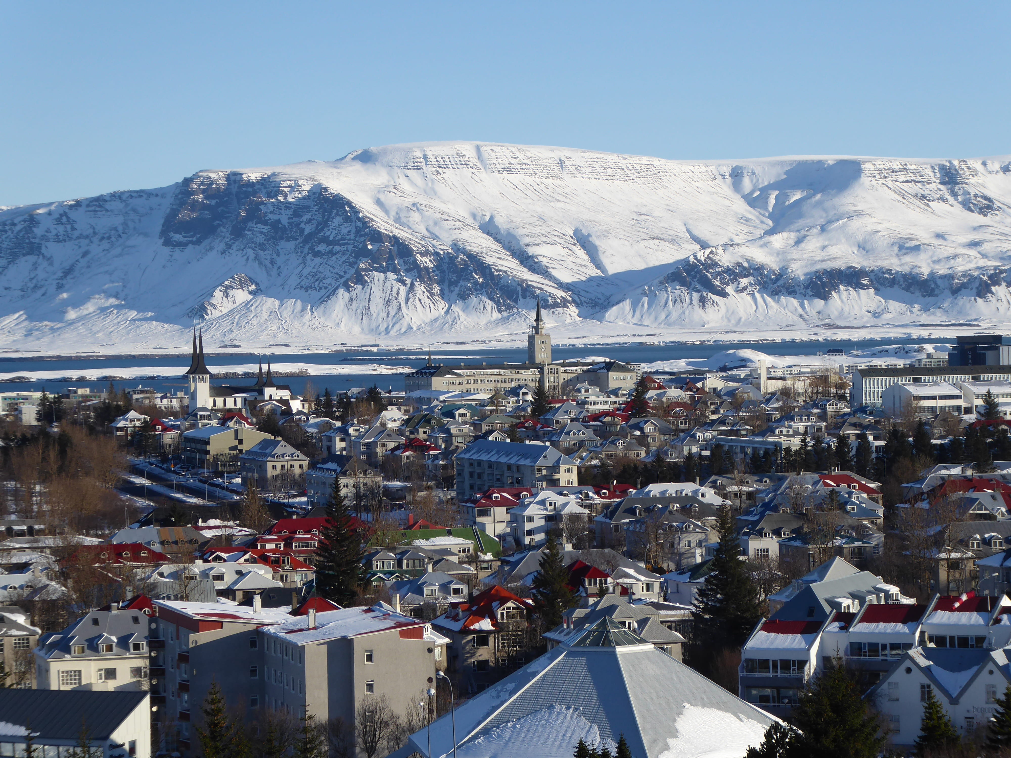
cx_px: 506
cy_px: 379
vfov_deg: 11.7
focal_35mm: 127
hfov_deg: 15.5
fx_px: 3709
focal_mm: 20.6
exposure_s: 1/500
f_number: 5.1
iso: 80
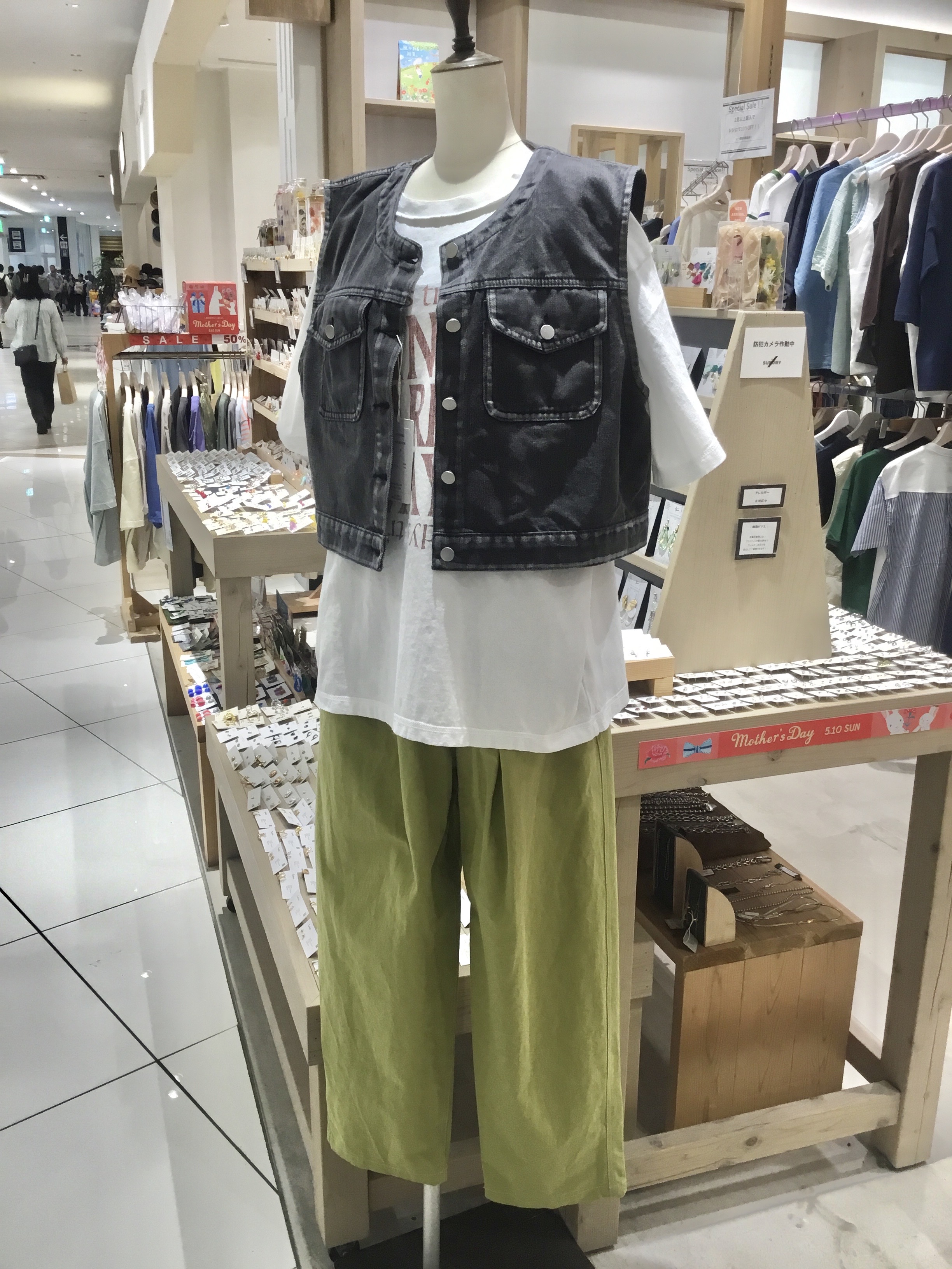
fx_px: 1137
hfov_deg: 45.4
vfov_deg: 58.4
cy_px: 634
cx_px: 476
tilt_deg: -17.3
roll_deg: -0.8
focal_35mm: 31
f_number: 2.4
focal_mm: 3.3
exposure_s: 1/40
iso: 32
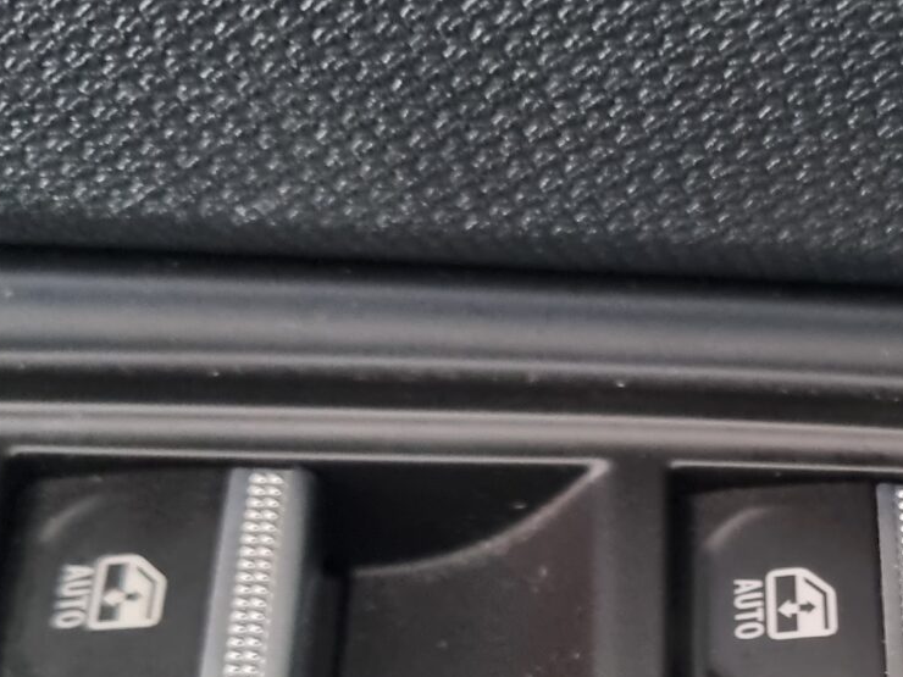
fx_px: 1878
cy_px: 636
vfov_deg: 20.0
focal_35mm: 72
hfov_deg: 25.7
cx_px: 899
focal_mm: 5.4
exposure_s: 1/25
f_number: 1.8
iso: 800
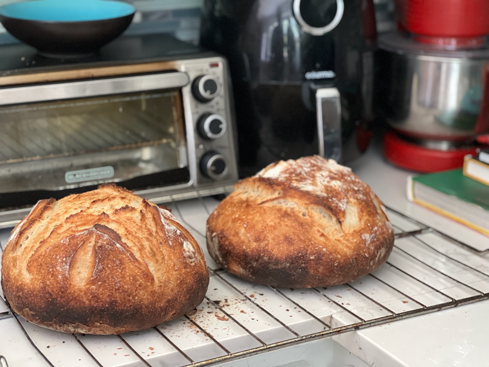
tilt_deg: -17.9
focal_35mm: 77
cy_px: 184
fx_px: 1088
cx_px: 244
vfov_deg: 19.1
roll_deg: +0.2
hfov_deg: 25.3
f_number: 2.8
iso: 500
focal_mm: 9
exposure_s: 1/15
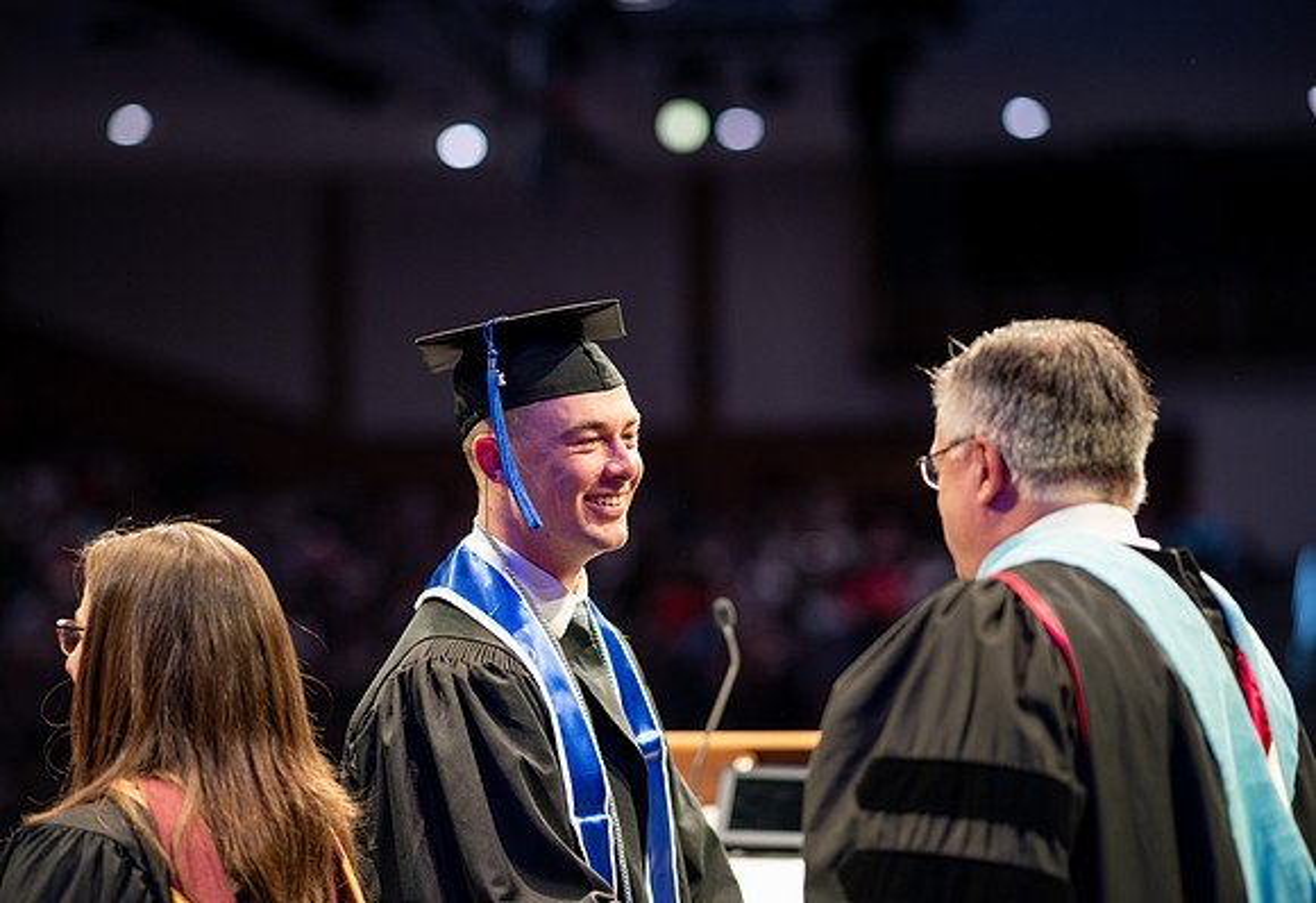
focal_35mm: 107
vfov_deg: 13.0
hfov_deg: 18.9
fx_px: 3961
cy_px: 450
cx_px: 637
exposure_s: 1/320
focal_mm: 105
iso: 1600
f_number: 2
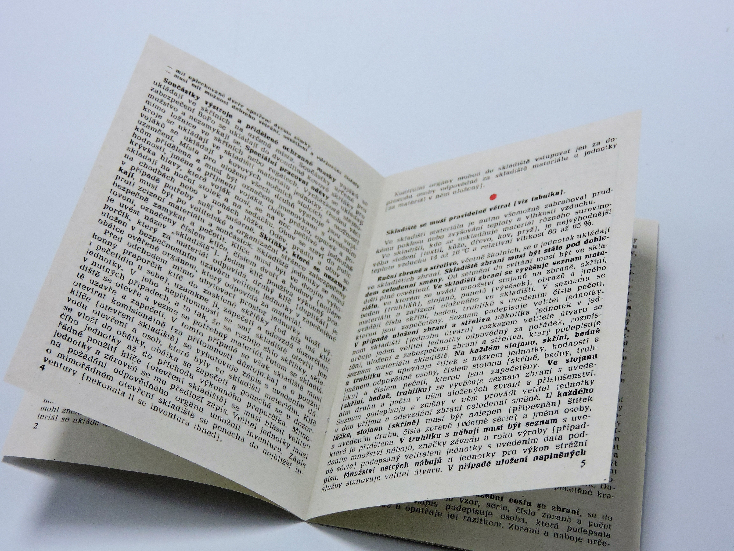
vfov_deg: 24.4
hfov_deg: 32.2
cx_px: 367
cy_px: 276
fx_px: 1272
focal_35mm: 60
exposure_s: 1/250
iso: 320
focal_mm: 10.7
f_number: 4.2
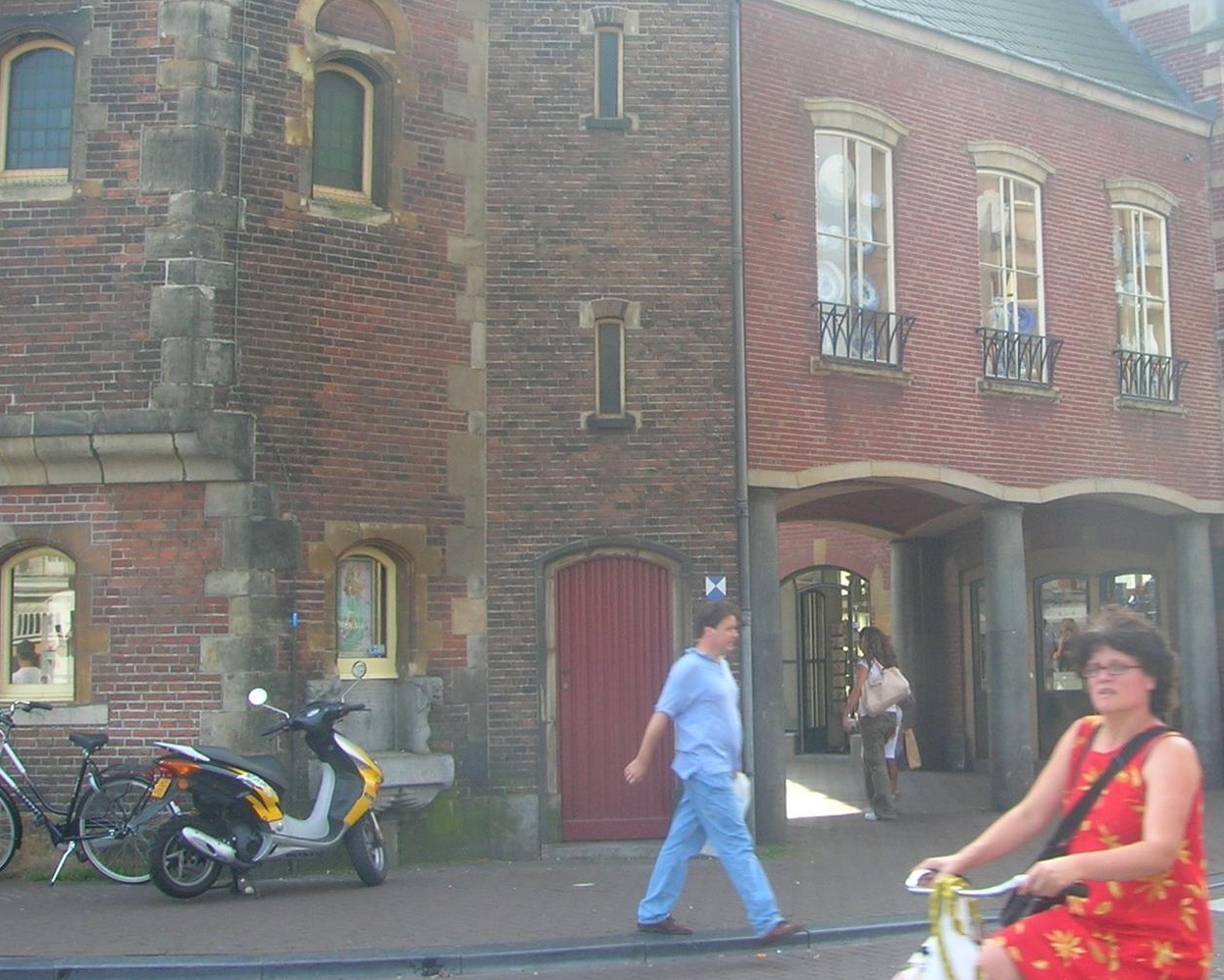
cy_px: 399
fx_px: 1848
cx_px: 908
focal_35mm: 51
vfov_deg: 29.6
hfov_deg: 35.9
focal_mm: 5.7
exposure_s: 1/59.4
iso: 50
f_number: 4.9
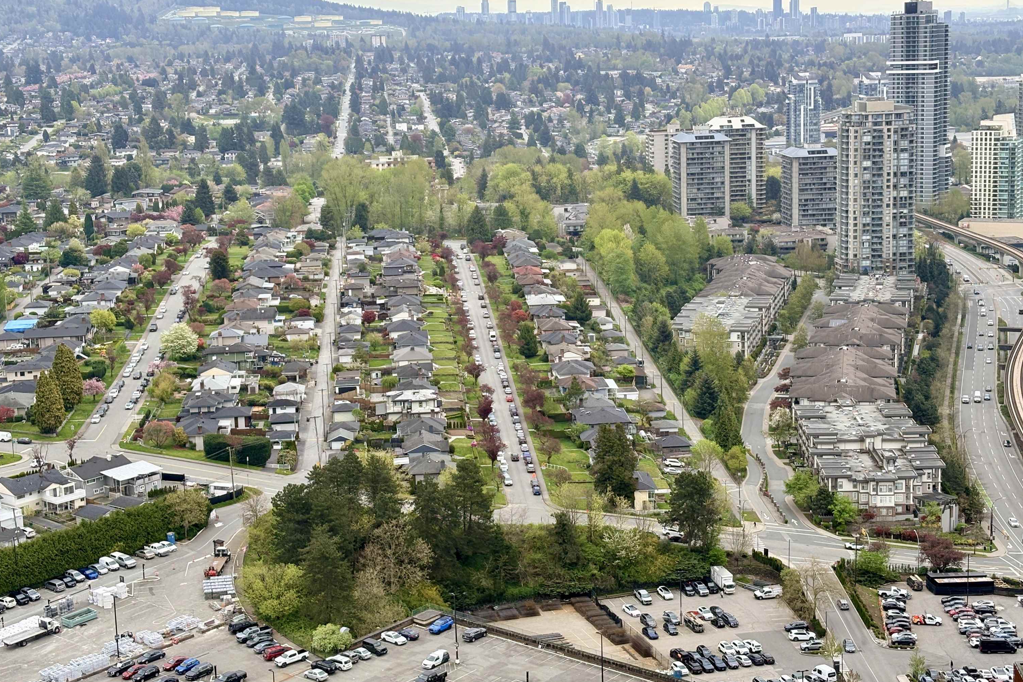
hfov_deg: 36.2
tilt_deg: -10.3
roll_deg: +1.3
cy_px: 318
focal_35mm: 55
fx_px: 1563
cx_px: 516
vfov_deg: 24.6
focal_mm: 5.96
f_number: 1.6
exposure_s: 1/884
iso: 40
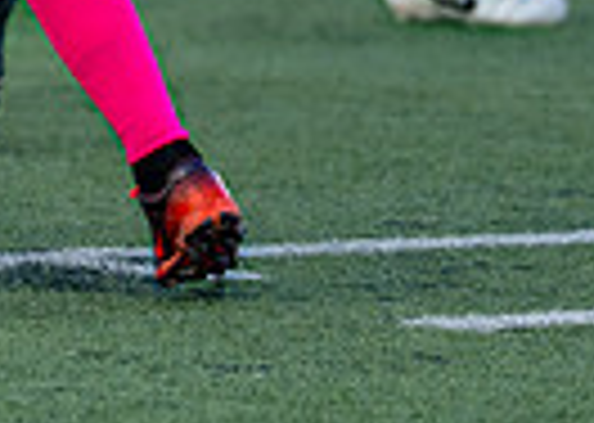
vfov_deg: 1.1
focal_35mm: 1323
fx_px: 22296
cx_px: -299
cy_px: -431
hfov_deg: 1.5
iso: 160
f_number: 2.8
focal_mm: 200
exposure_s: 1/1000
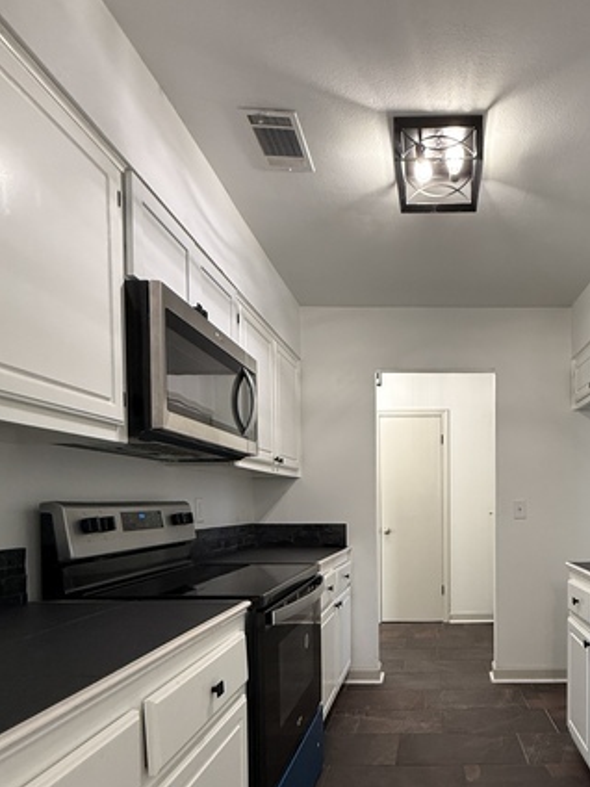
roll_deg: +0.1
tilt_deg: -1.6
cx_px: 432
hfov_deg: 58.4
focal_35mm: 22
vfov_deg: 74.1
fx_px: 500
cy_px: 523
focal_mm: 2.22
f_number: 2.2
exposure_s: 1/60
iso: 200
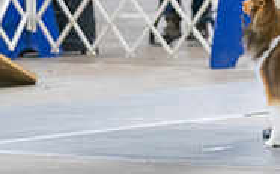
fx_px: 3058
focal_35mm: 401
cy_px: -59
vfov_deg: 3.3
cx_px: 194
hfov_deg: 5.2
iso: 6400
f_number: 2.8
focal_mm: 126
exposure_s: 1/200
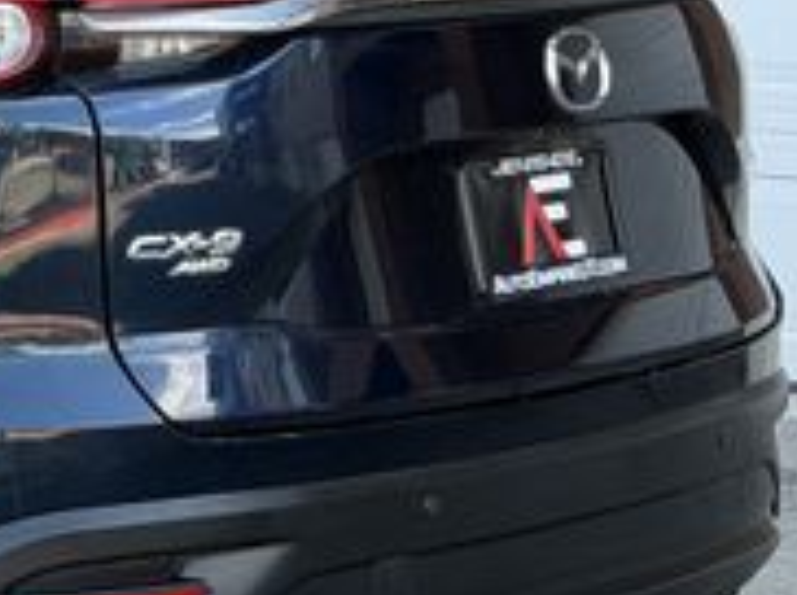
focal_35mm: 169
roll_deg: +0.4
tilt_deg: -2.9
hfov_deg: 11.1
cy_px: 18
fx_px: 3886
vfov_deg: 8.7
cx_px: -552
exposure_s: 1/364
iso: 64
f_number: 1.78
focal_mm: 6.76
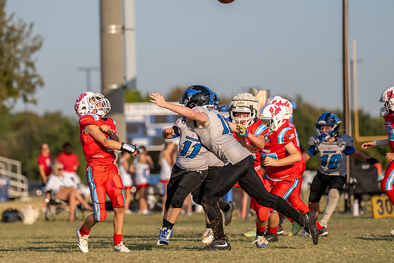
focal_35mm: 288
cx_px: 117
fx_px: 3152
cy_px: 148
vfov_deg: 4.8
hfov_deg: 7.1
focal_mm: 200
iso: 125
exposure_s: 1/2000
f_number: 3.2
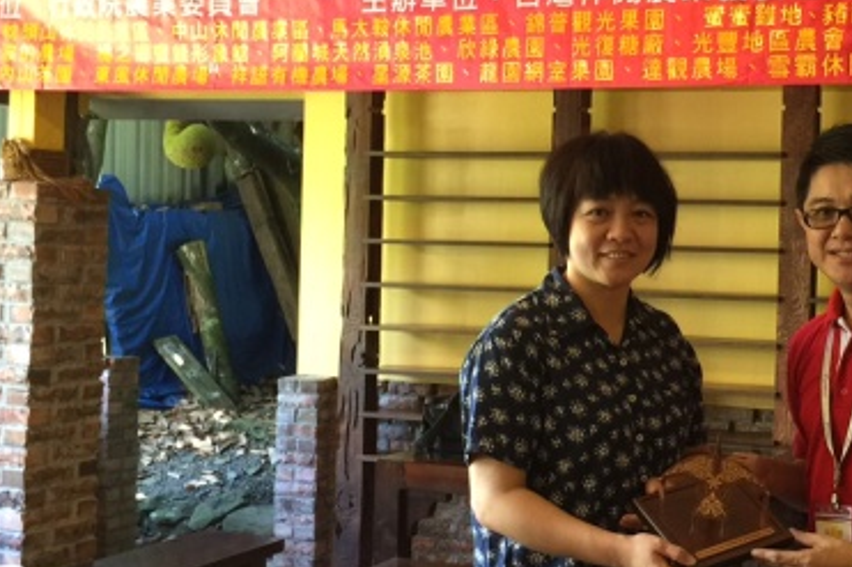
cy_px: 267
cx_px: 717
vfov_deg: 22.2
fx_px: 1443
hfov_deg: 31.8
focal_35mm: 61
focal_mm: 4.15
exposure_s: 1/15
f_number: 2.2
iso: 64
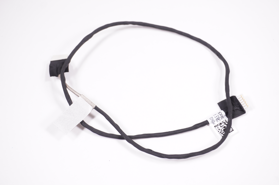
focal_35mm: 60
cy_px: 92
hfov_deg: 33.4
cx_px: 140
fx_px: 465
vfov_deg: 22.6
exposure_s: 1/250
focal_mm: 40
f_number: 5.6
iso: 800
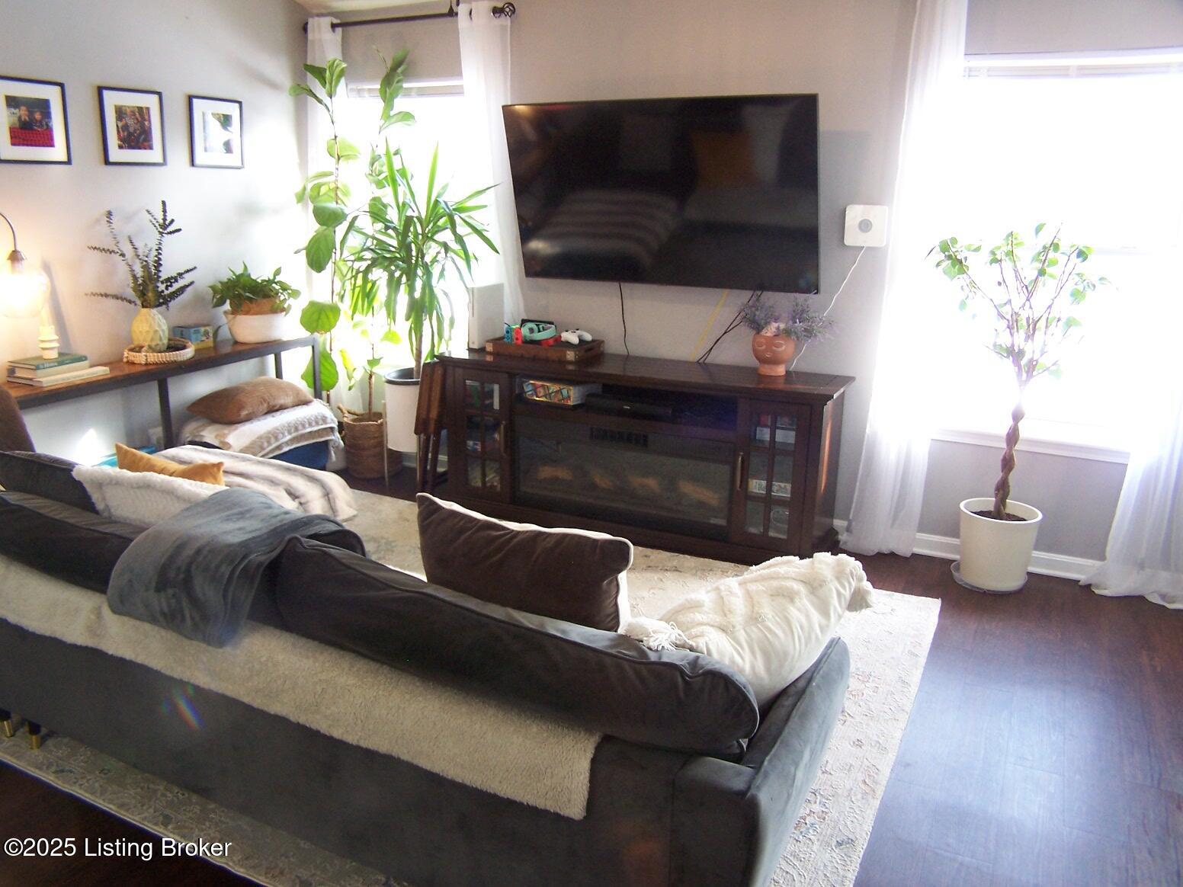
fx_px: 1299
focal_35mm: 38
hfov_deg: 49.0
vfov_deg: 37.7
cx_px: 592
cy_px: 444
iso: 140
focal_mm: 6.3
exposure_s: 1/15
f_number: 2.8
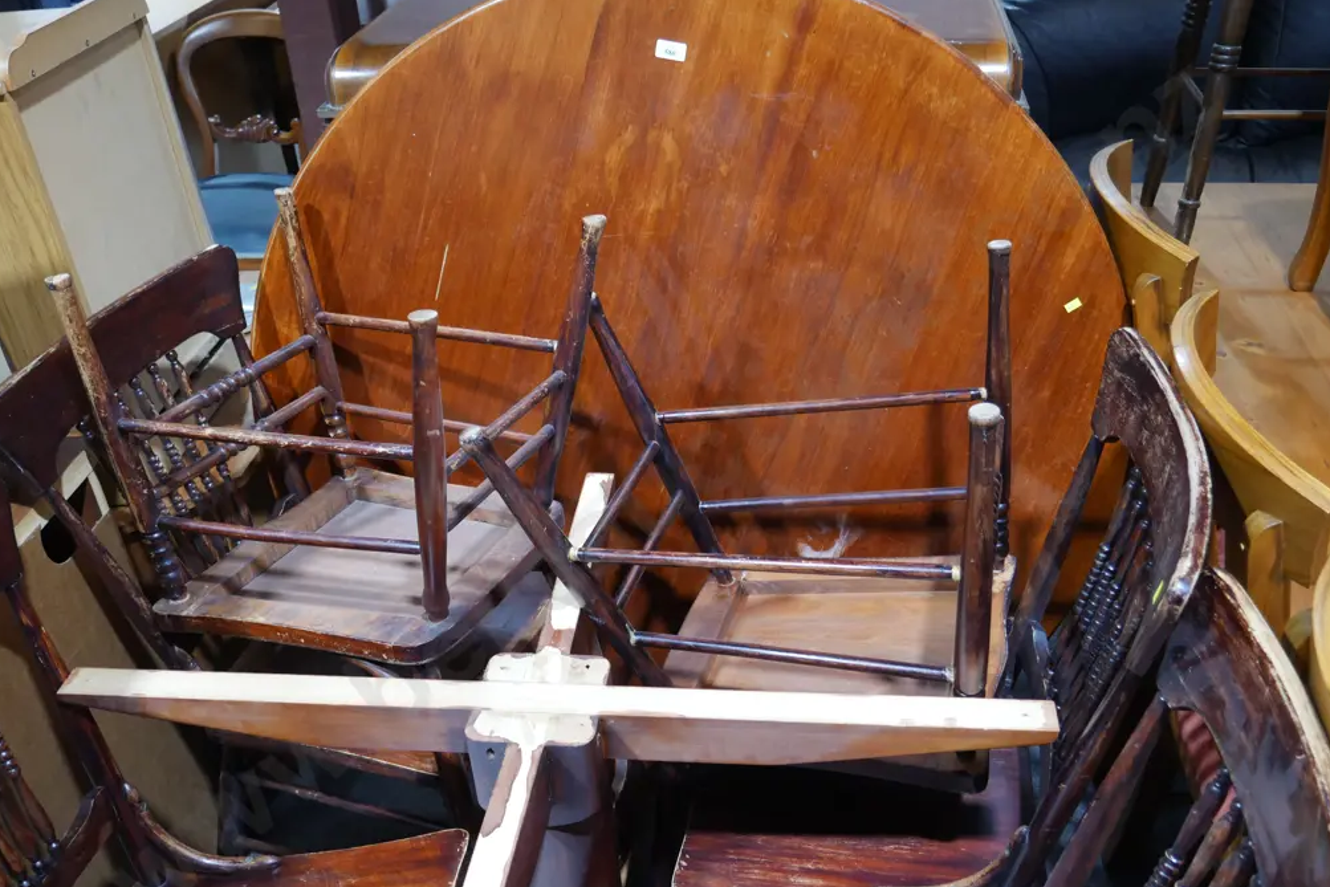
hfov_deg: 55.8
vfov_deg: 38.8
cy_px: 494
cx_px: 664
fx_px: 1256
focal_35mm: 34
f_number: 3.6
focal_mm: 16
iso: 800
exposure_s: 1/60
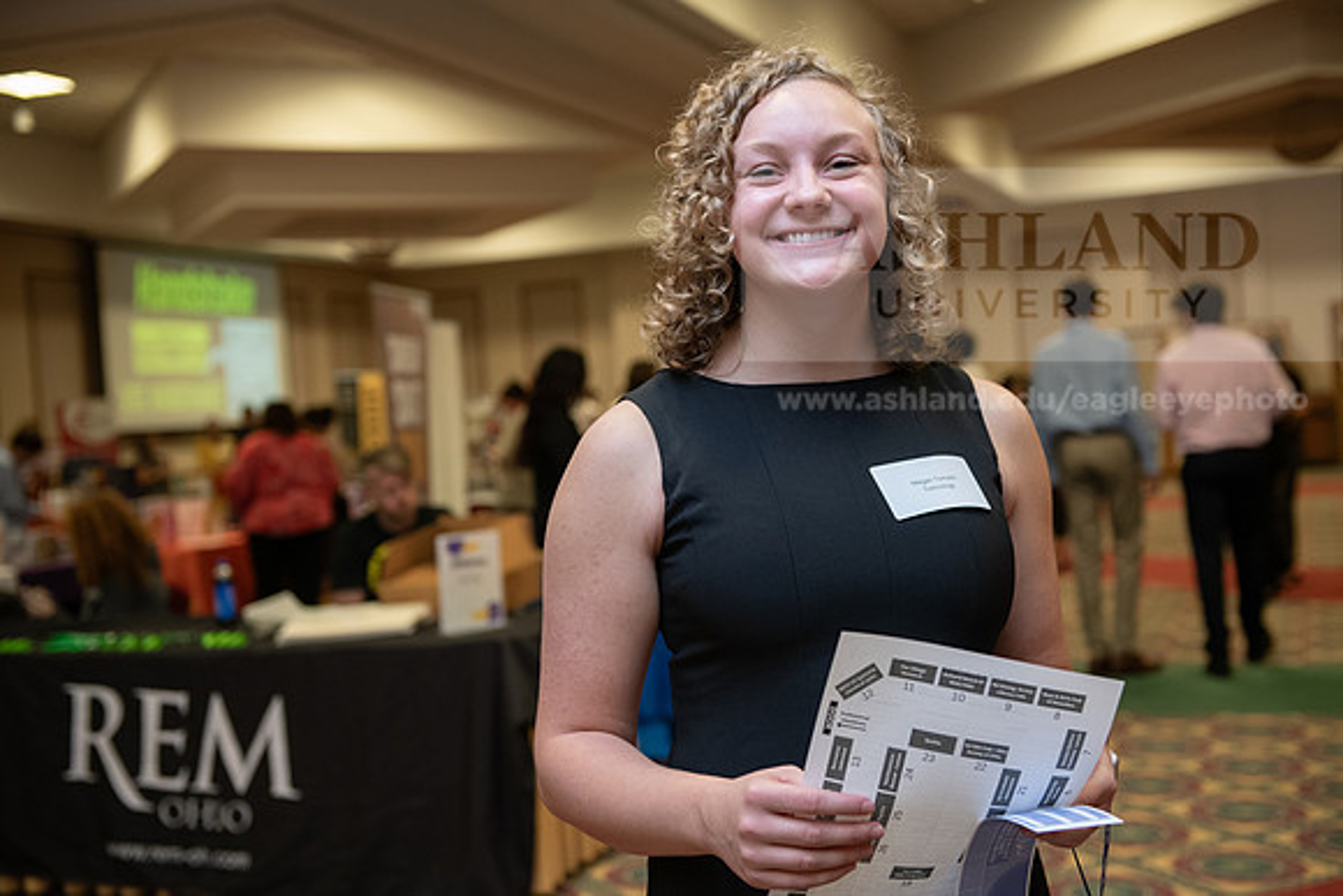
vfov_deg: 28.1
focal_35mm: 48
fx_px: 1791
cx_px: 672
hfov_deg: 41.1
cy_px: 448
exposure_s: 1/200
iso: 1250
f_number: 3.2
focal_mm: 48
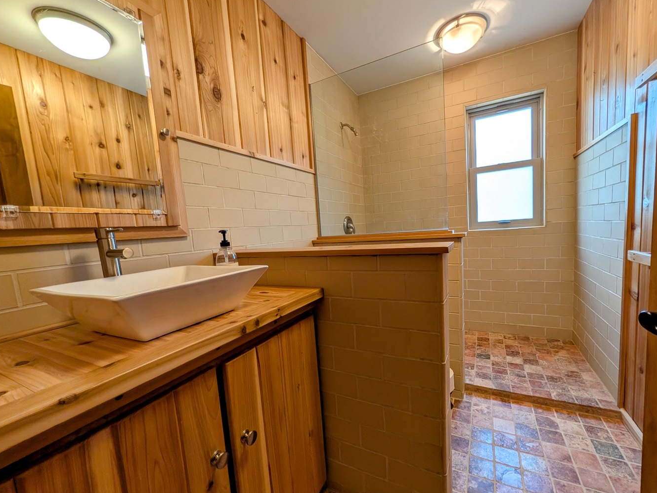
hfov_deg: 106.0
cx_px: 351
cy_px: 256
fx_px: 247
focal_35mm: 13
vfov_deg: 89.9
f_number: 1.7
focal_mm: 2.02
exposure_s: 1/60
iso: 75
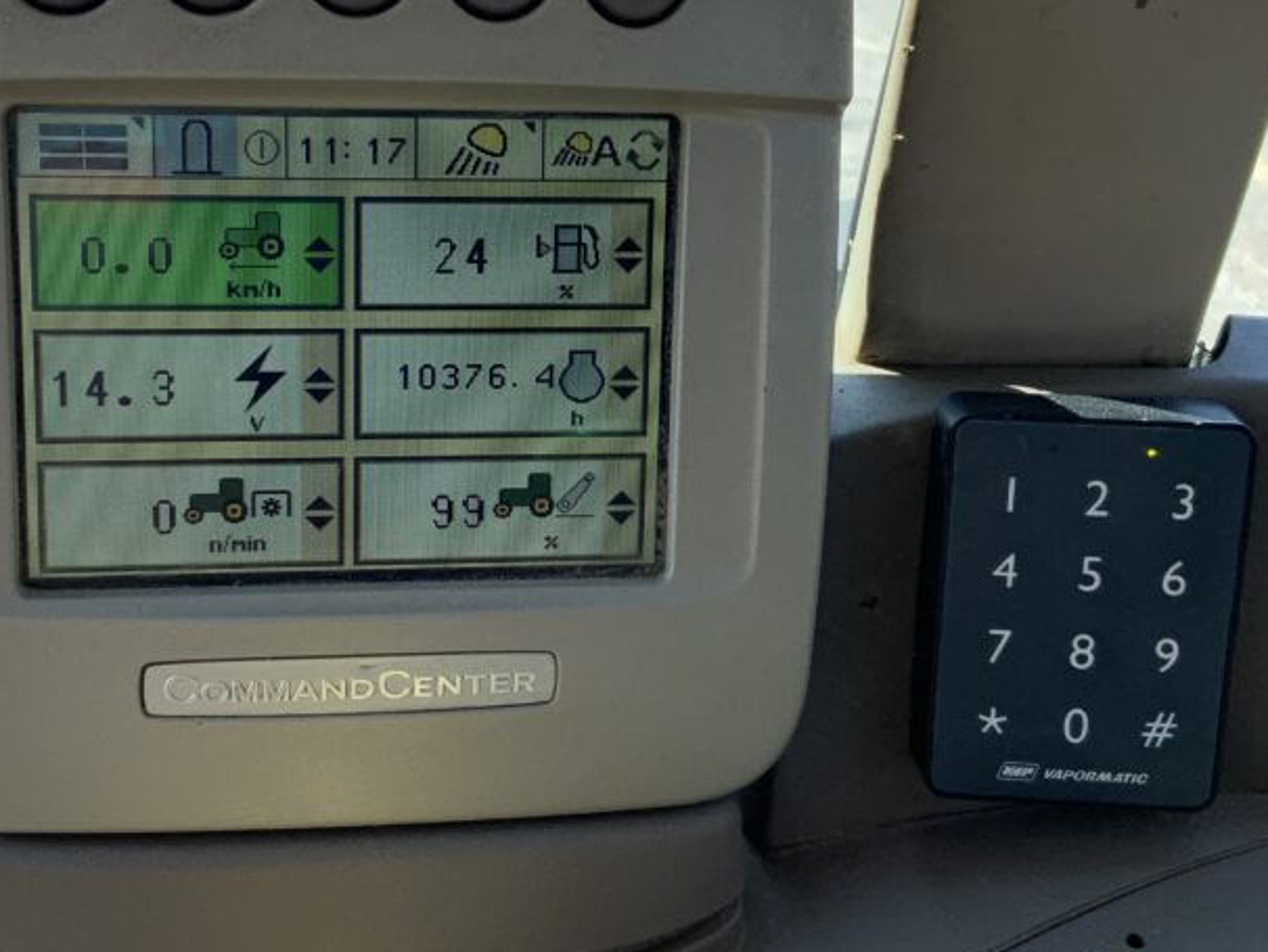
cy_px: 362
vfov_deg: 29.6
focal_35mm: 49
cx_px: 511
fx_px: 1796
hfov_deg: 38.7
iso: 16
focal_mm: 3
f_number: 1.8
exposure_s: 1/504
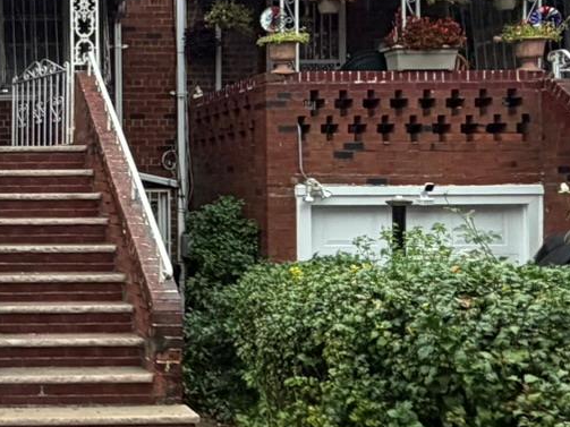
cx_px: -96
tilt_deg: +2.2
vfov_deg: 25.6
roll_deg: +1.0
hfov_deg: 29.5
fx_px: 938
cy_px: 200
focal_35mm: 57
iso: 200
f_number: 2.2
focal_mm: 2.22
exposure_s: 1/121
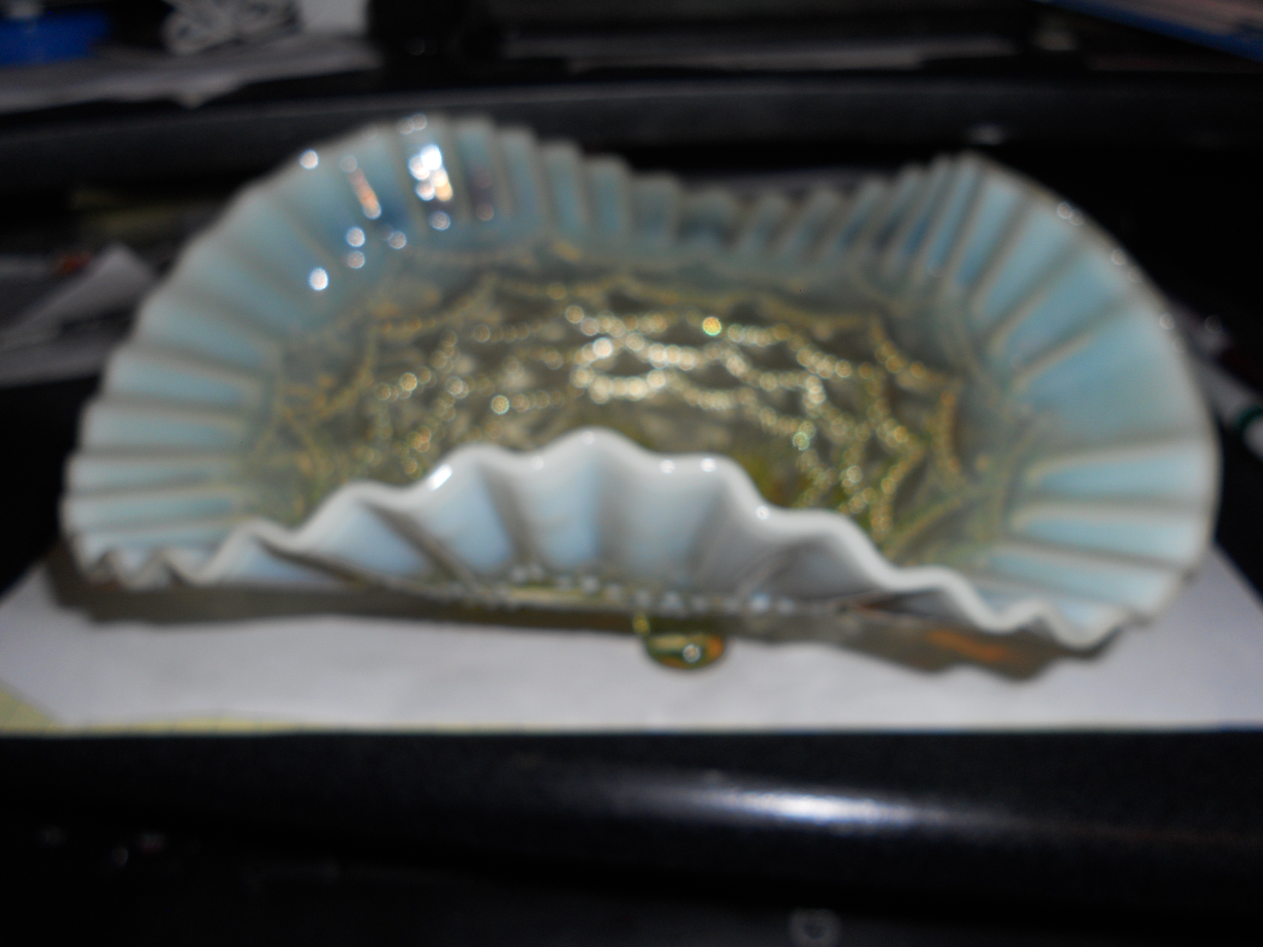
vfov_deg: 44.2
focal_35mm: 32
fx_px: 1168
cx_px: 632
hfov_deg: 56.8
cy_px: 474
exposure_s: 1/25
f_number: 8.8
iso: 80
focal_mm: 5.8
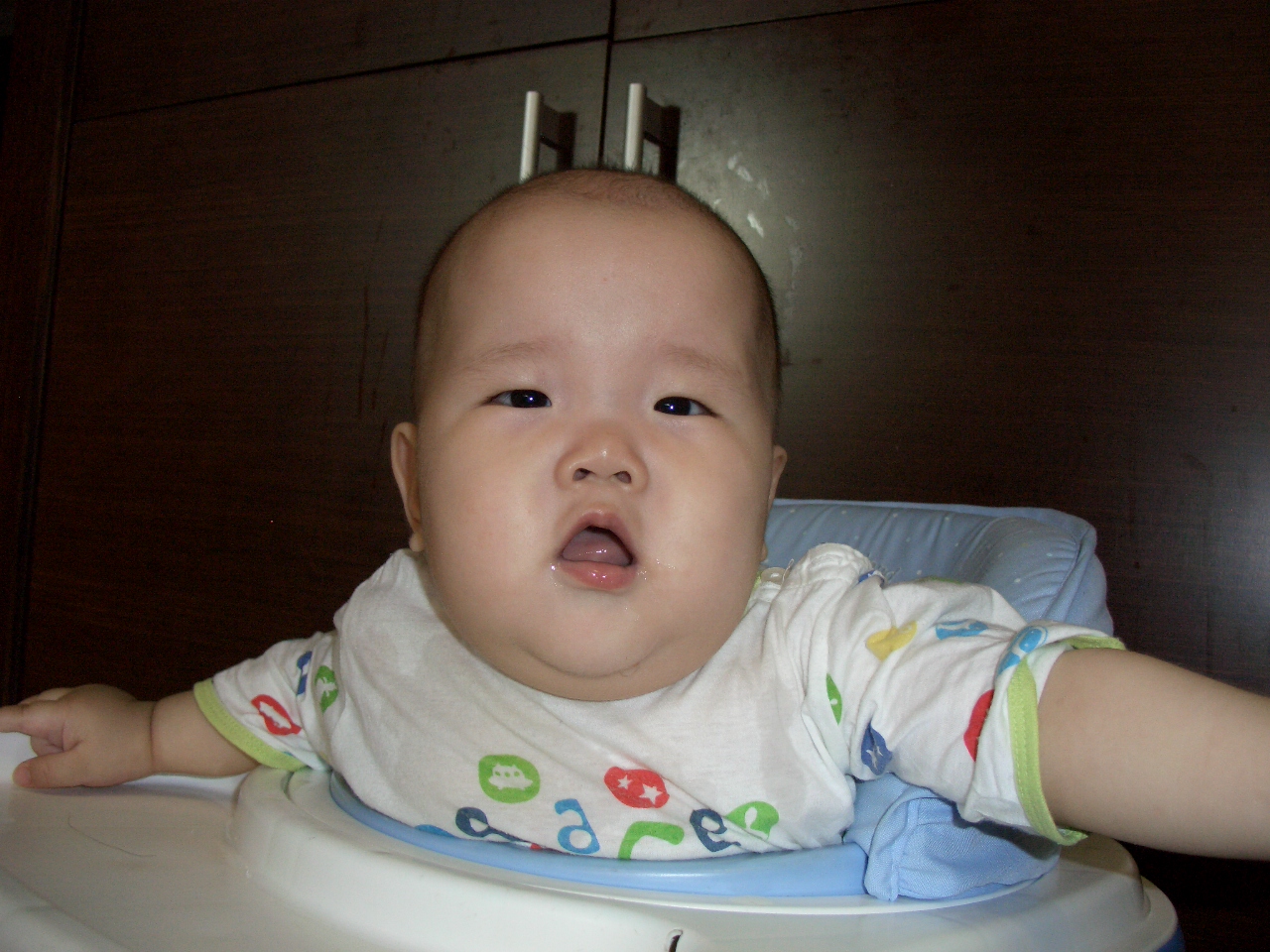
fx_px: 1211
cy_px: 476
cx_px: 635
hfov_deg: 55.4
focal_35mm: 33
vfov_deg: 42.9
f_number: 2.8
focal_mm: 7.1
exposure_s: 1/60
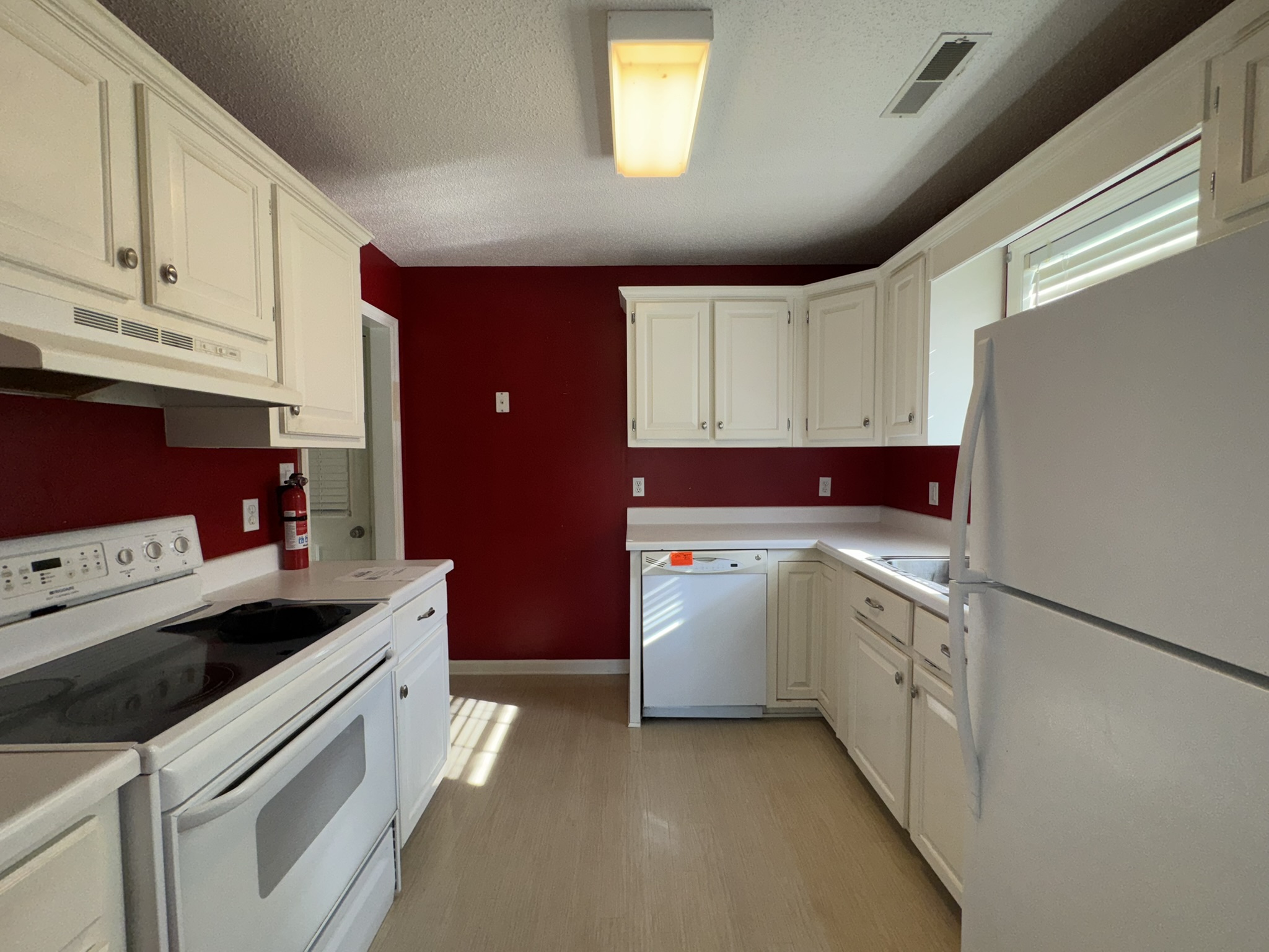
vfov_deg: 85.7
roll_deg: +0.5
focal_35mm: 14
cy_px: 476
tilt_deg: -3.2
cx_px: 634
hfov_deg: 102.1
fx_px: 513
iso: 50
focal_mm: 2.22
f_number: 2.2
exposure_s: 1/122
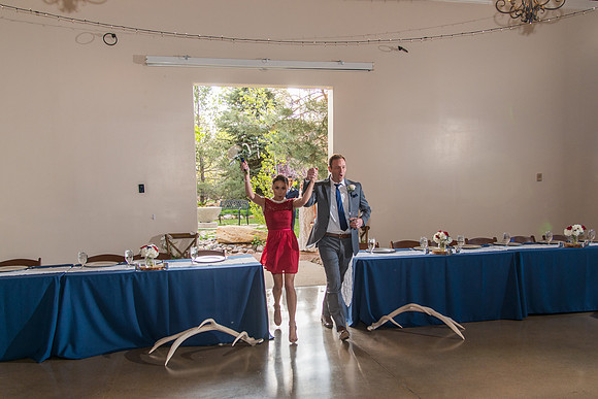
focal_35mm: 33
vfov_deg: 39.5
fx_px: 554
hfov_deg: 56.7
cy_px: 225
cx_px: 299
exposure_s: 1/200
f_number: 4
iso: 400
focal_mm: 24
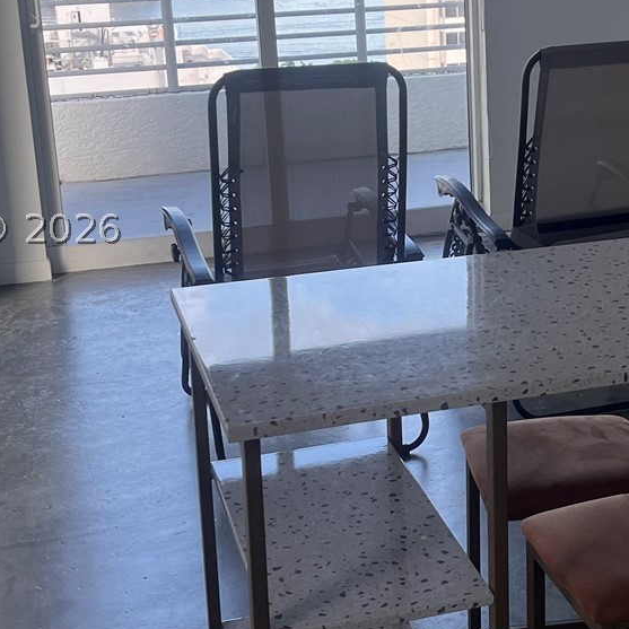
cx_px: 466
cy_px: 228
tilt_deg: -14.2
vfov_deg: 26.0
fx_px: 1357
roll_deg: +1.0
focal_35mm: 66
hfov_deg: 25.8
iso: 64
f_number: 1.6
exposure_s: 1/121
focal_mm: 5.1
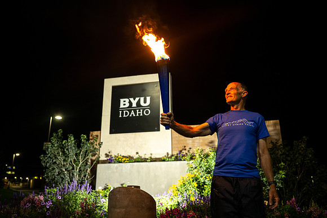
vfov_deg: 43.7
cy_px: 106
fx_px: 272
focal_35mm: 30
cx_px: 166
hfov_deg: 62.0
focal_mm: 28
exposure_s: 1/100
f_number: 2.8
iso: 1250
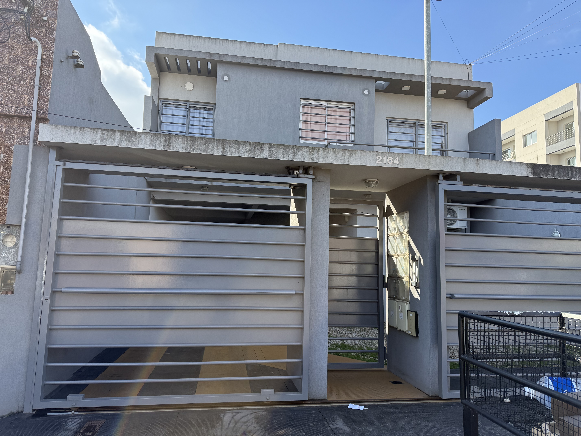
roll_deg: -2.1
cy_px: 218
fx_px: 403
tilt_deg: +7.6
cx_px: 290
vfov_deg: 56.8
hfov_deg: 71.6
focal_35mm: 24
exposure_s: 1/1493
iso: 100
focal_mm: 6.76
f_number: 1.78
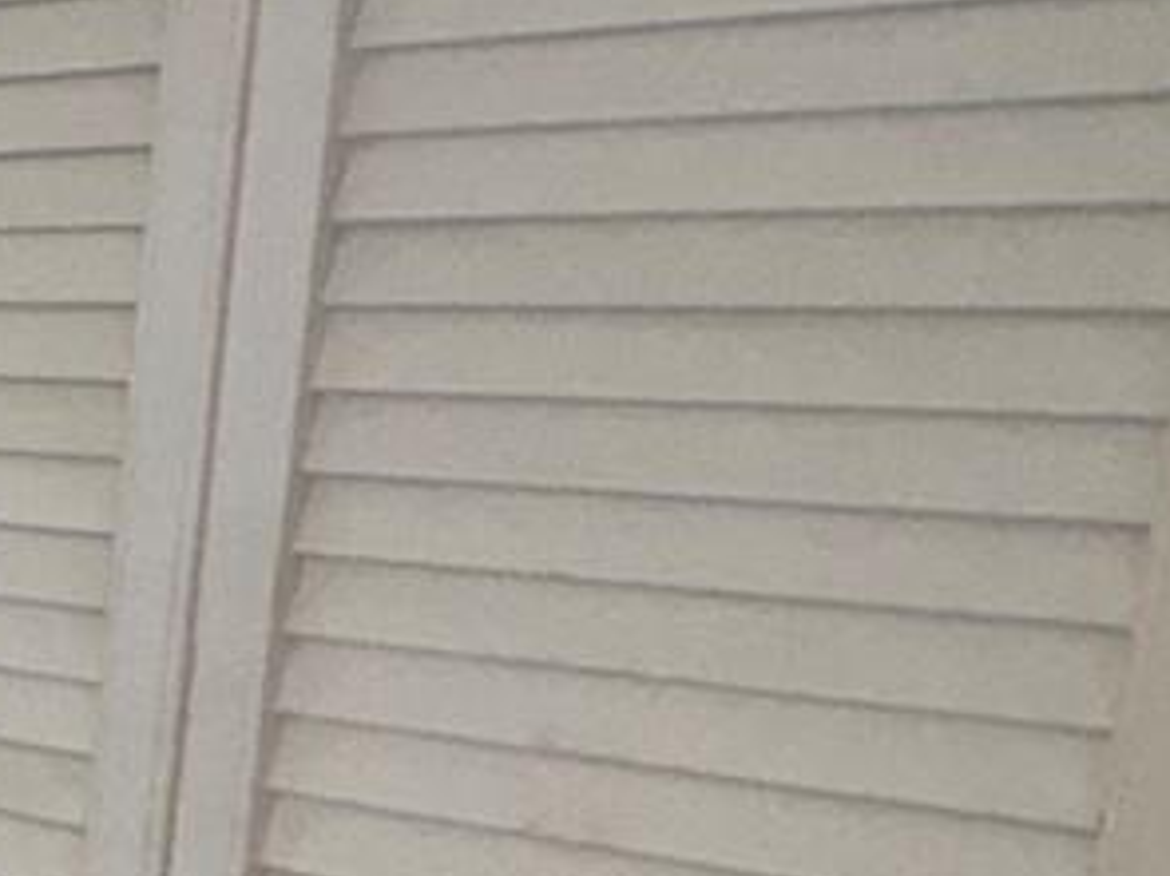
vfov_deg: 19.0
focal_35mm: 76
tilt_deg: -12.6
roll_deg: +0.8
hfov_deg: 17.3
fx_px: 2568
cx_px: -1261
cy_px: 809
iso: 100
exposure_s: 1/120
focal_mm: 2.22
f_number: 2.2
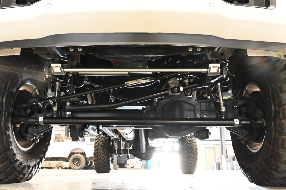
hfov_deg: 54.4
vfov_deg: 37.9
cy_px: 95
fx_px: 278
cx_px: 143
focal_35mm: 35
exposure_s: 1/13
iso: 12800
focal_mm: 35
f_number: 13
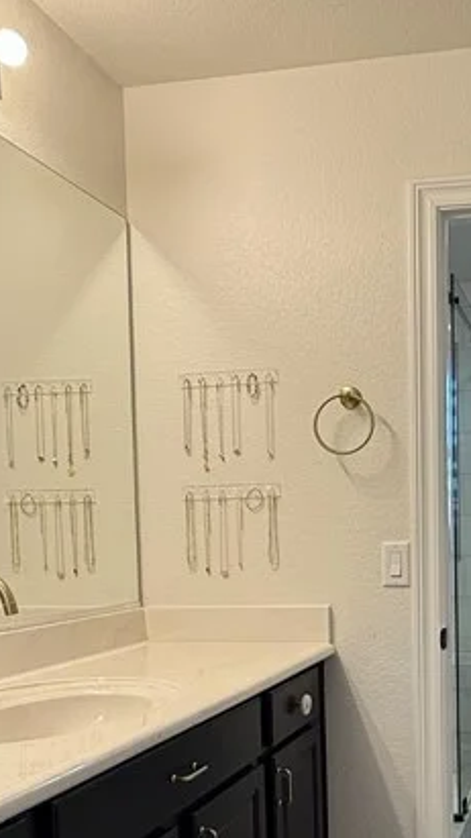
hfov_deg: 29.6
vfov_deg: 51.5
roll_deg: +0.6
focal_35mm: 38
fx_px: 844
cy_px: 579
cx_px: 442
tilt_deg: -3.2
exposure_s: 1/120
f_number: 2.2
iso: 100
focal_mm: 2.22
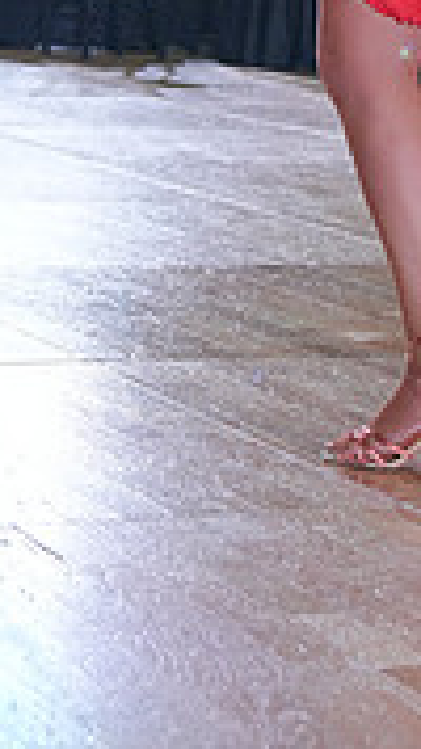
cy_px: -210
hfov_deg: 7.9
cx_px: 697
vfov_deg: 13.8
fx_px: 2980
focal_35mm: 150
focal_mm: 44
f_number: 4
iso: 1600
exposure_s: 1/400
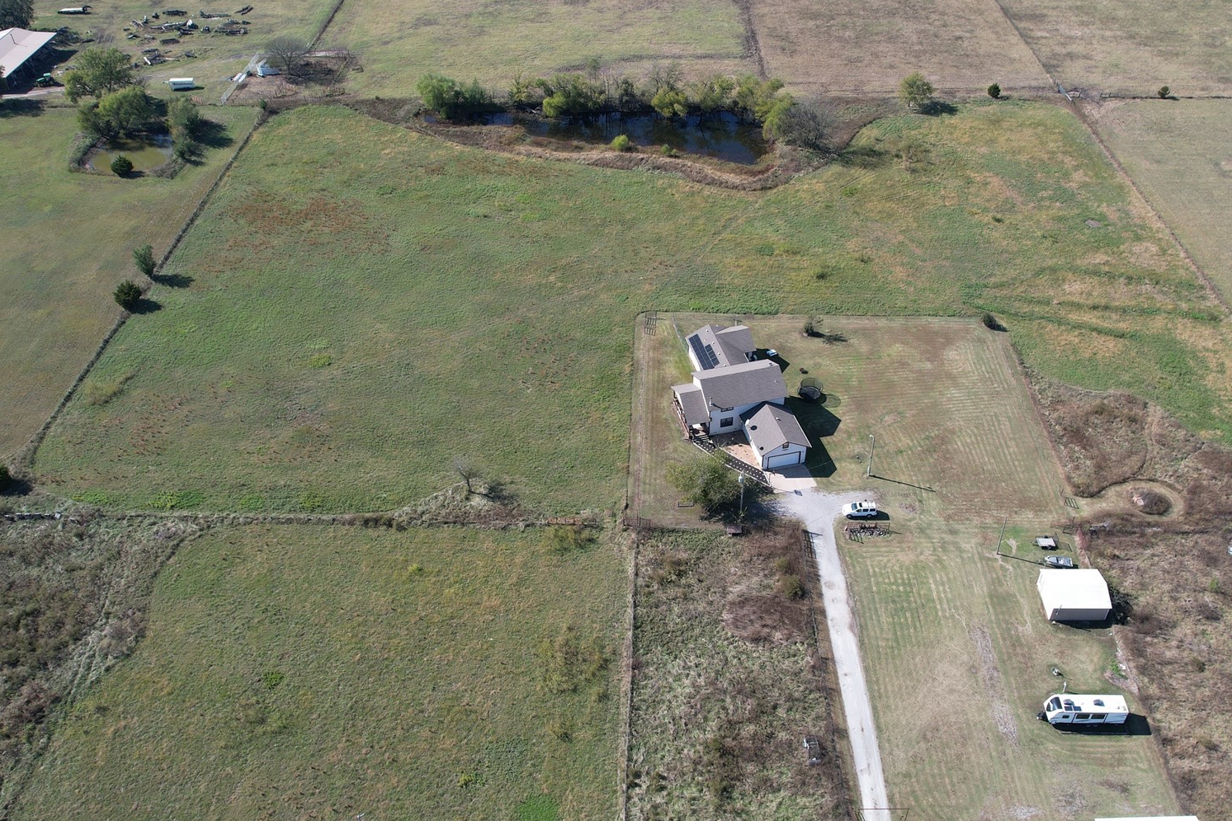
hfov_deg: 61.9
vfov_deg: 43.6
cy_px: 432
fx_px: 1026
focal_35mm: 30
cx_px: 659
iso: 100
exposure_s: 1/1000
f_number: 2.8
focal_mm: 8.38
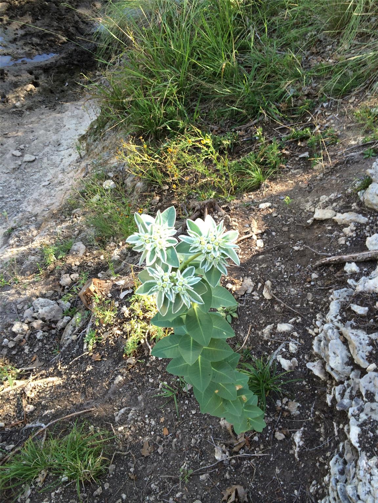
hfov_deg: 46.8
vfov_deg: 60.0
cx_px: 189
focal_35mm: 30
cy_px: 252
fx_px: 437
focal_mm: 4.12
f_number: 2.2
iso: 40
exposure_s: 1/120
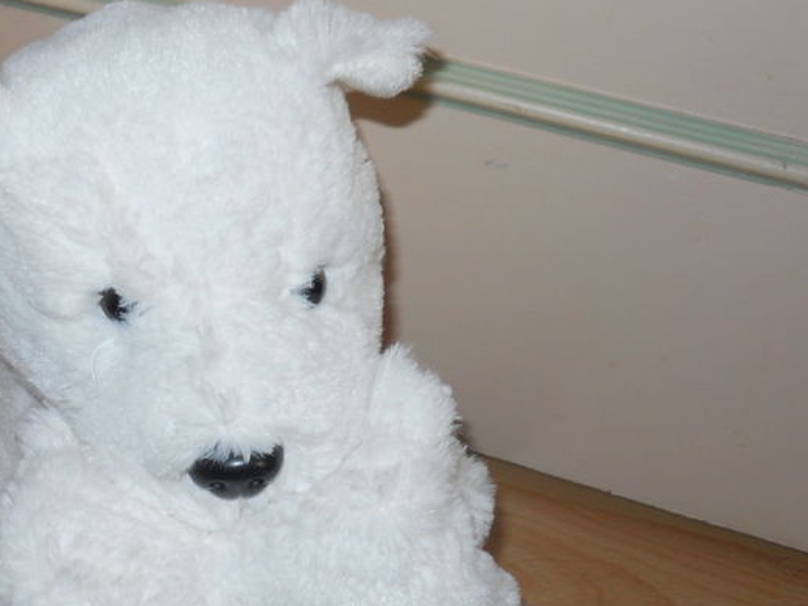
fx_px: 1260
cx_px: 120
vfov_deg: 26.7
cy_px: 444
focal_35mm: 54
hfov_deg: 34.1
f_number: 2.7
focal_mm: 5
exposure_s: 1/25
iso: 80
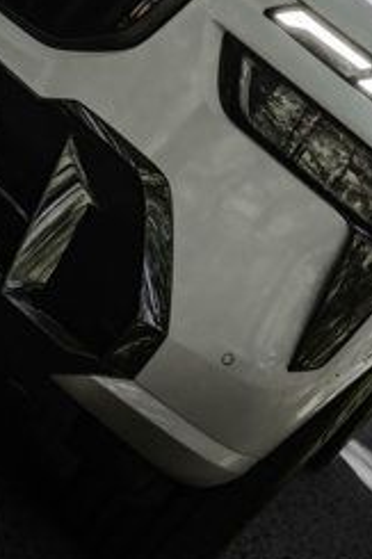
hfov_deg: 10.0
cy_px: 165
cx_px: 315
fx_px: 2111
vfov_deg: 15.0
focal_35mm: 136
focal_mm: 52
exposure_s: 1/500
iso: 800
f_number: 8
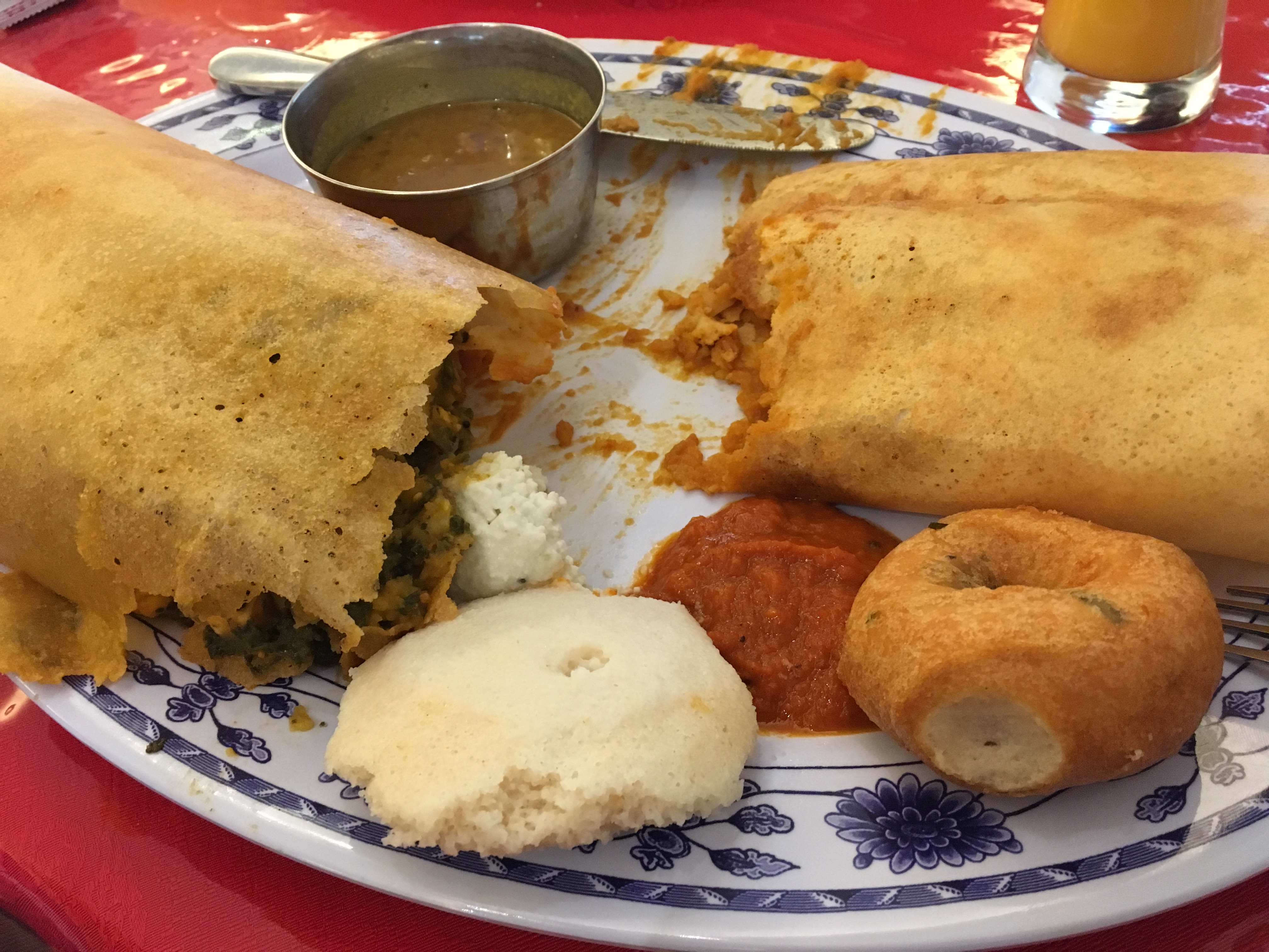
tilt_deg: -46.9
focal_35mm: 29
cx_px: 634
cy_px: 476
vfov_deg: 48.2
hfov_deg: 61.7
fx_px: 1063
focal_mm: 4.15
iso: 250
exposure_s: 1/30
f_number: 2.2
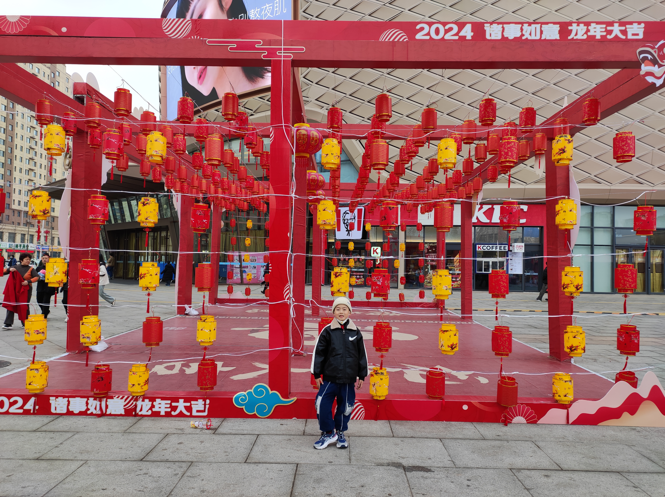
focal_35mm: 25
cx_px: 332
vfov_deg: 54.8
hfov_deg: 69.4
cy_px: 248
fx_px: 480
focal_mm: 4.74
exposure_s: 1/107
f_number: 1.79
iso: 50
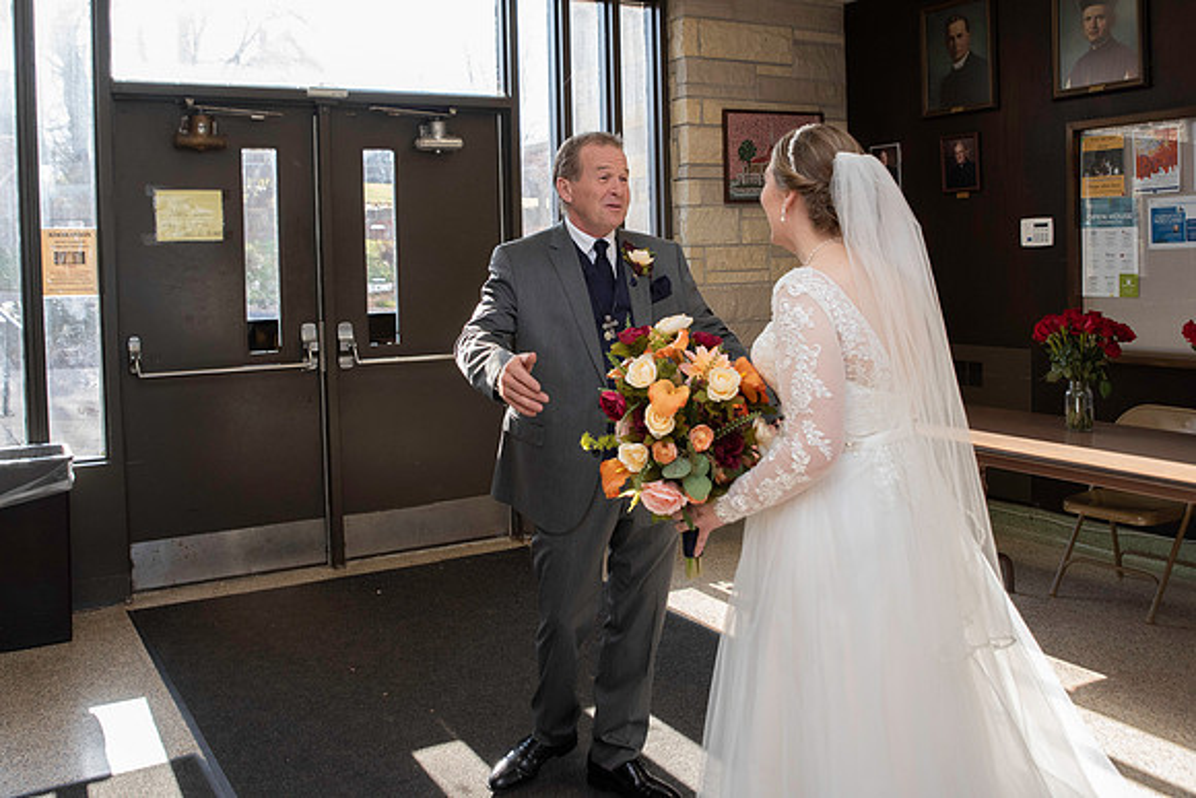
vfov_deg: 40.0
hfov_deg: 57.6
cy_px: 295
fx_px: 1088
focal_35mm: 33
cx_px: 598
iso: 640
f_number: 4.5
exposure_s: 1/200
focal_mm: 26
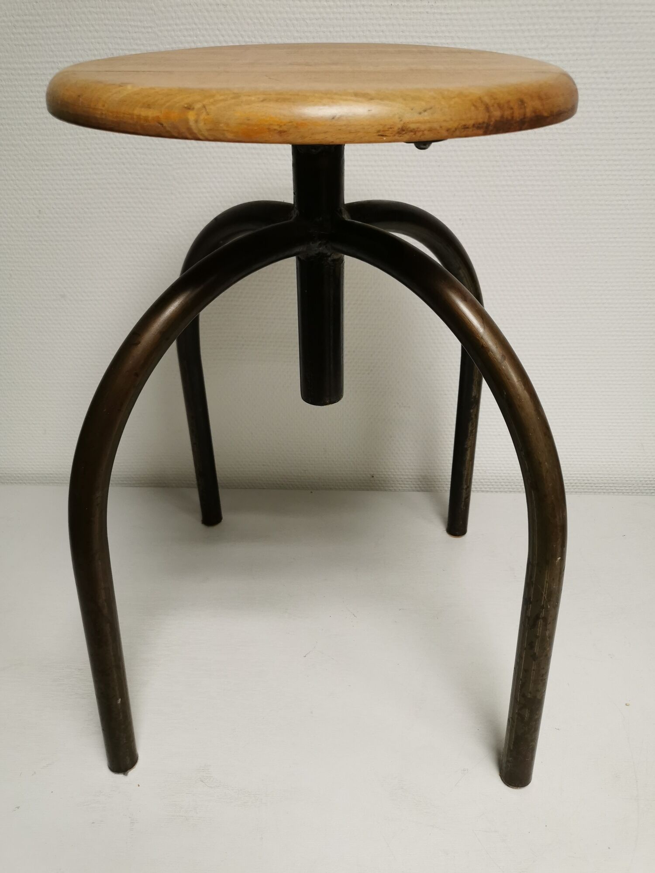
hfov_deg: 51.4
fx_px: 681
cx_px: 328
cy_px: 436
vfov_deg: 65.3
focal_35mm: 27
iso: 160
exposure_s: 1/100
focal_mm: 5.58
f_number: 1.8
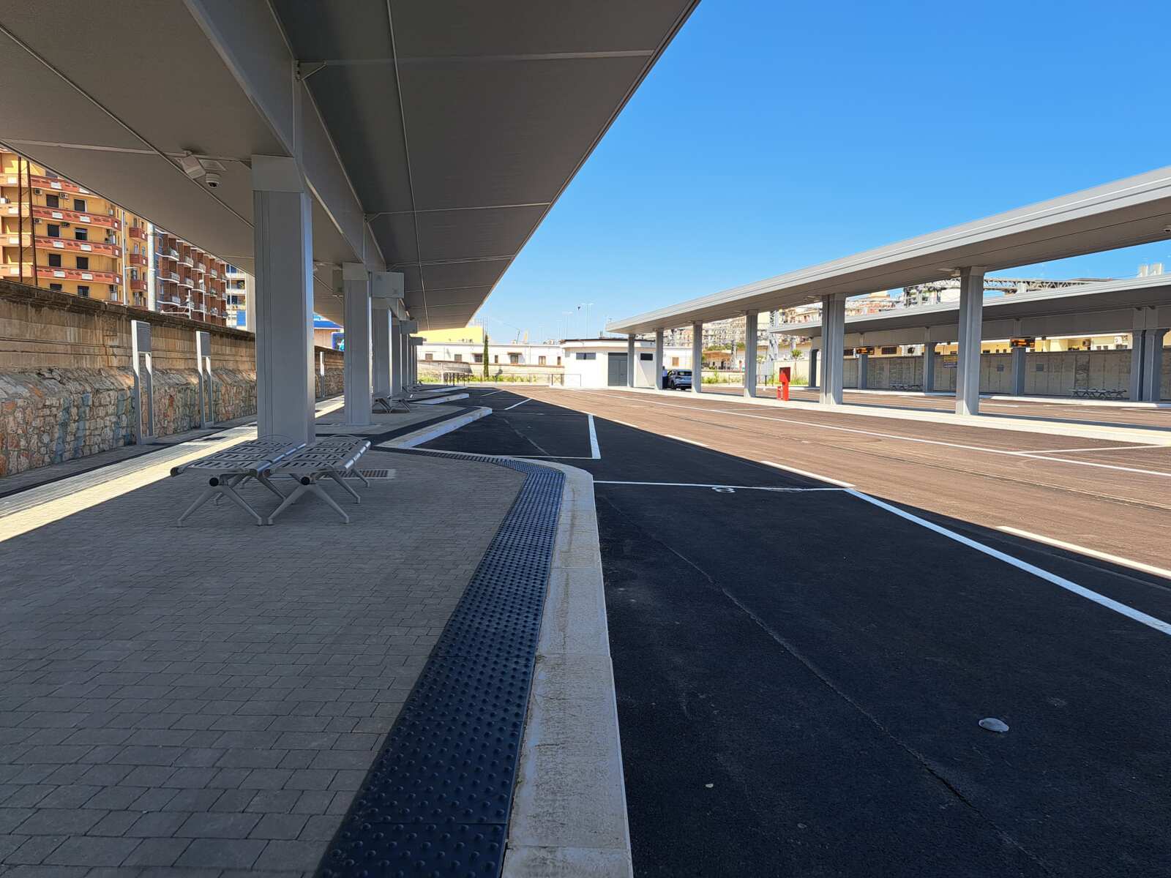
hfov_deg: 71.6
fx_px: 812
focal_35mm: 24
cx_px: 586
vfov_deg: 56.8
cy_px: 439
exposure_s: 1/820
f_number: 1.8
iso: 50
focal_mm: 5.23
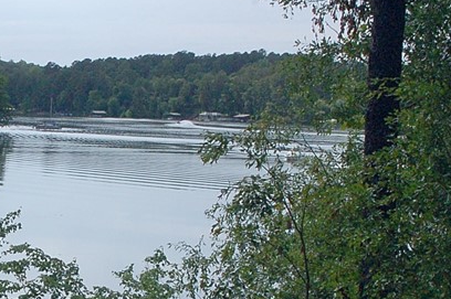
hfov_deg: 18.7
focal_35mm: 104
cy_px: 229
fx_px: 1301
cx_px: -79
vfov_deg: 13.1
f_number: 14
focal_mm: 26
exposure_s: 1/500
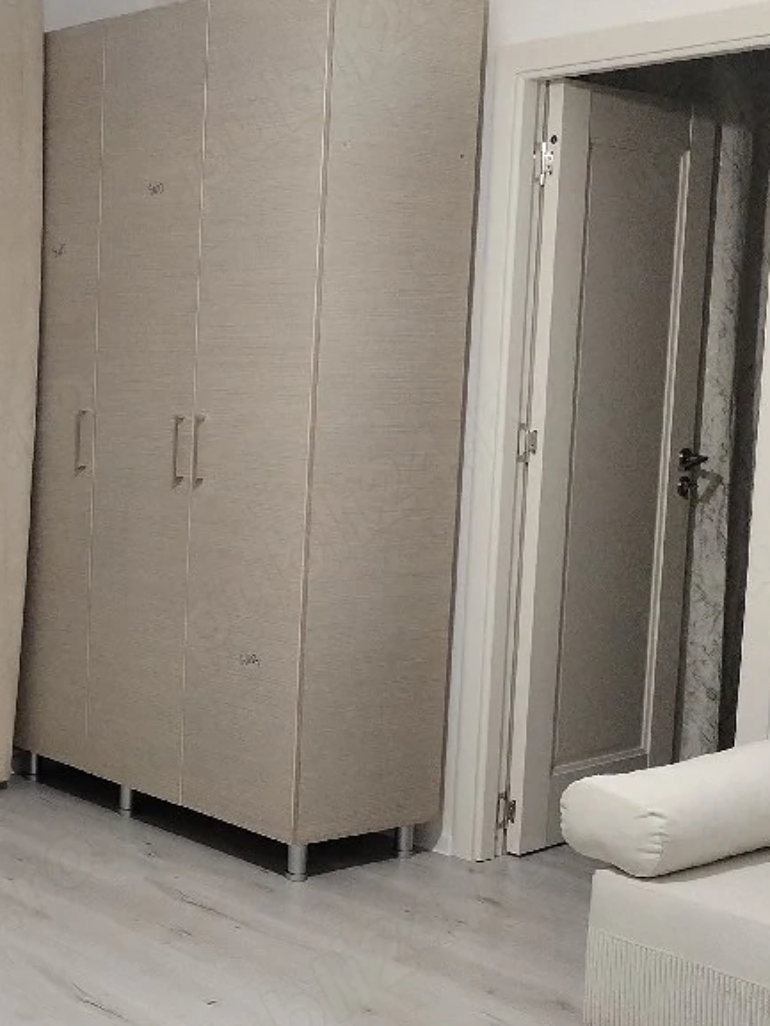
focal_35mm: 67
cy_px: 582
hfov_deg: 21.3
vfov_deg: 28.9
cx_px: 21
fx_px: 1986
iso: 1046
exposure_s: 1/24
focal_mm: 4.75
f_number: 1.8
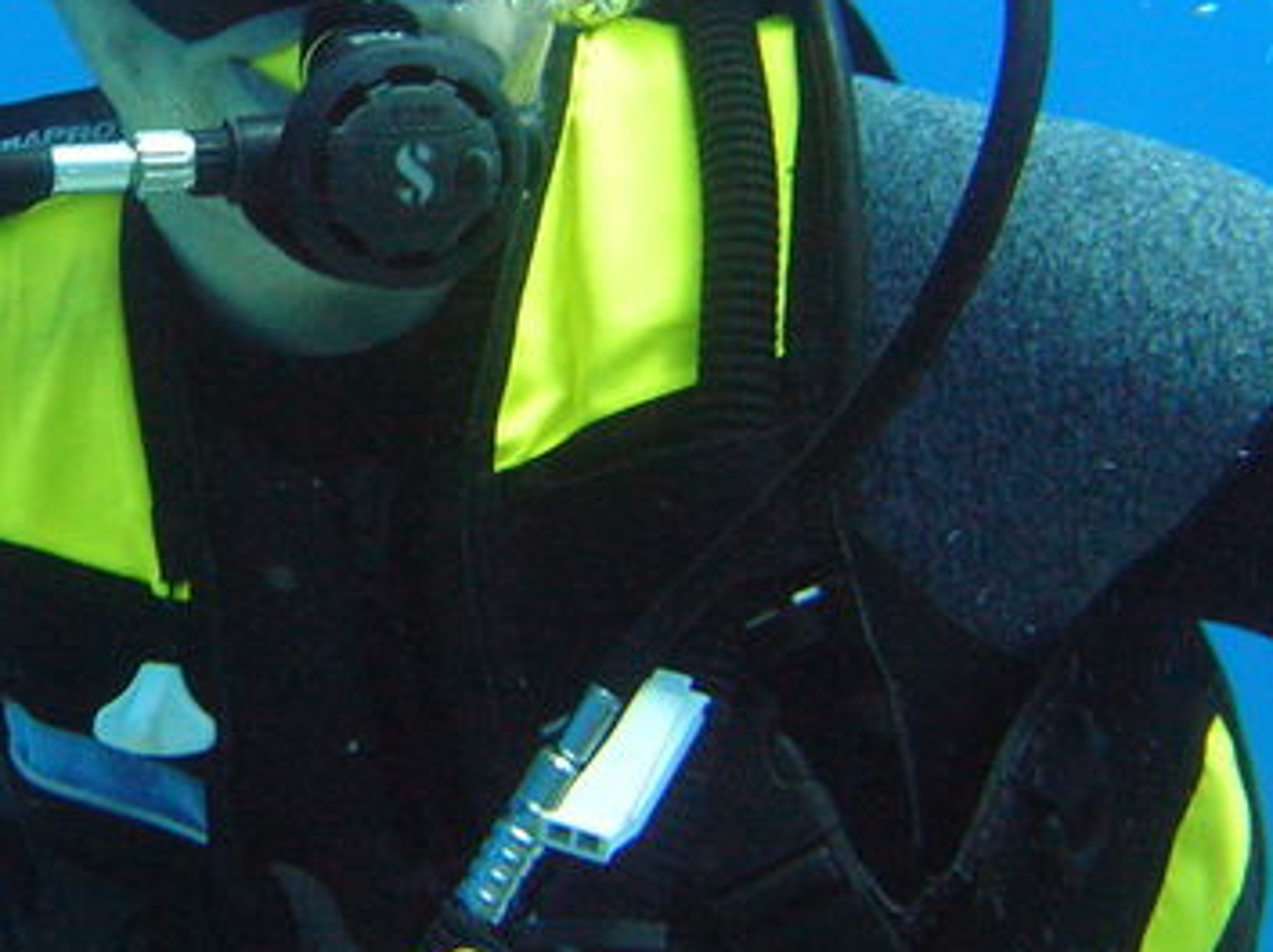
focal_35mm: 77
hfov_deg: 24.6
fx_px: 2829
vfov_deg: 18.9
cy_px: 168
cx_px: 112
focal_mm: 5.7
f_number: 4.9
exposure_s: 1/55
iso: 50
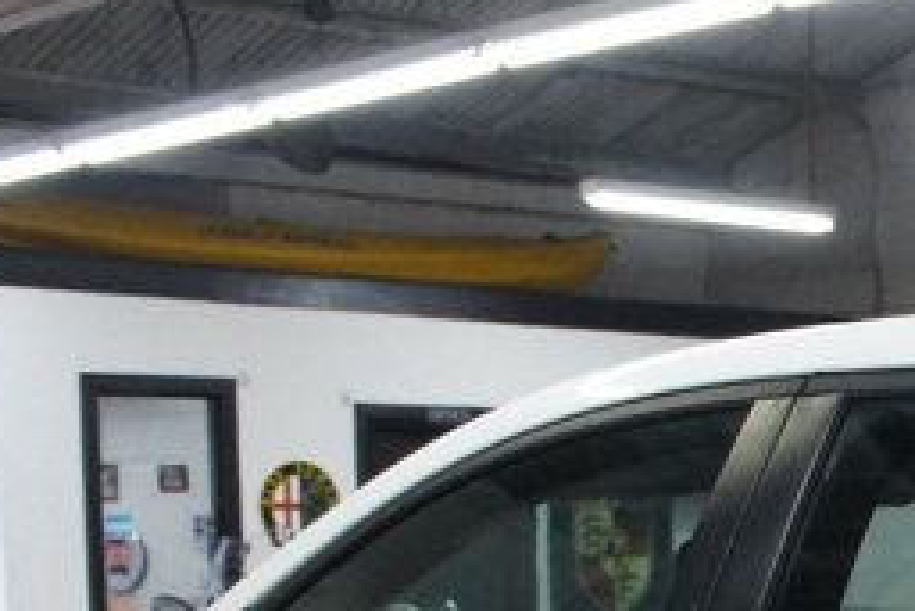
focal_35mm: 114
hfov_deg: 16.4
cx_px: 1347
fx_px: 2899
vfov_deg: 11.1
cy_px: 1143
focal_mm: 19
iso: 1600
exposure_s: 1/250
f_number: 4
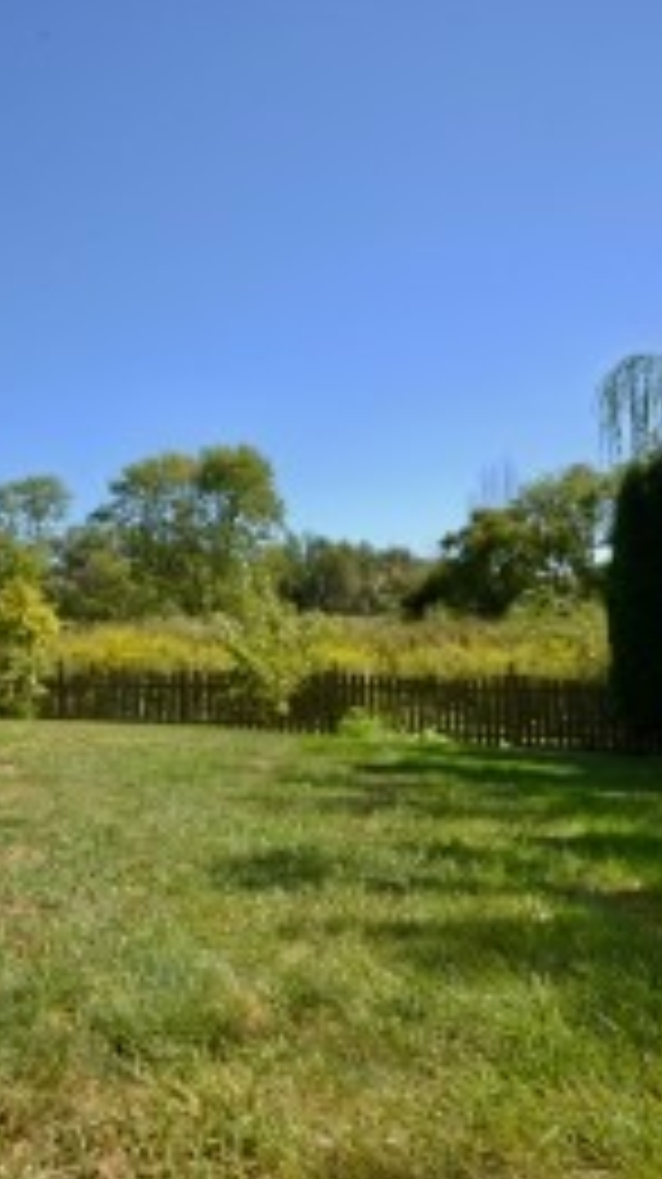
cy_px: 594
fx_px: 750
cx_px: -23
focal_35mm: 24
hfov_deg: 40.7
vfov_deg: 76.3
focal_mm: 10
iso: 100
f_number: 7.1
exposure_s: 1/200
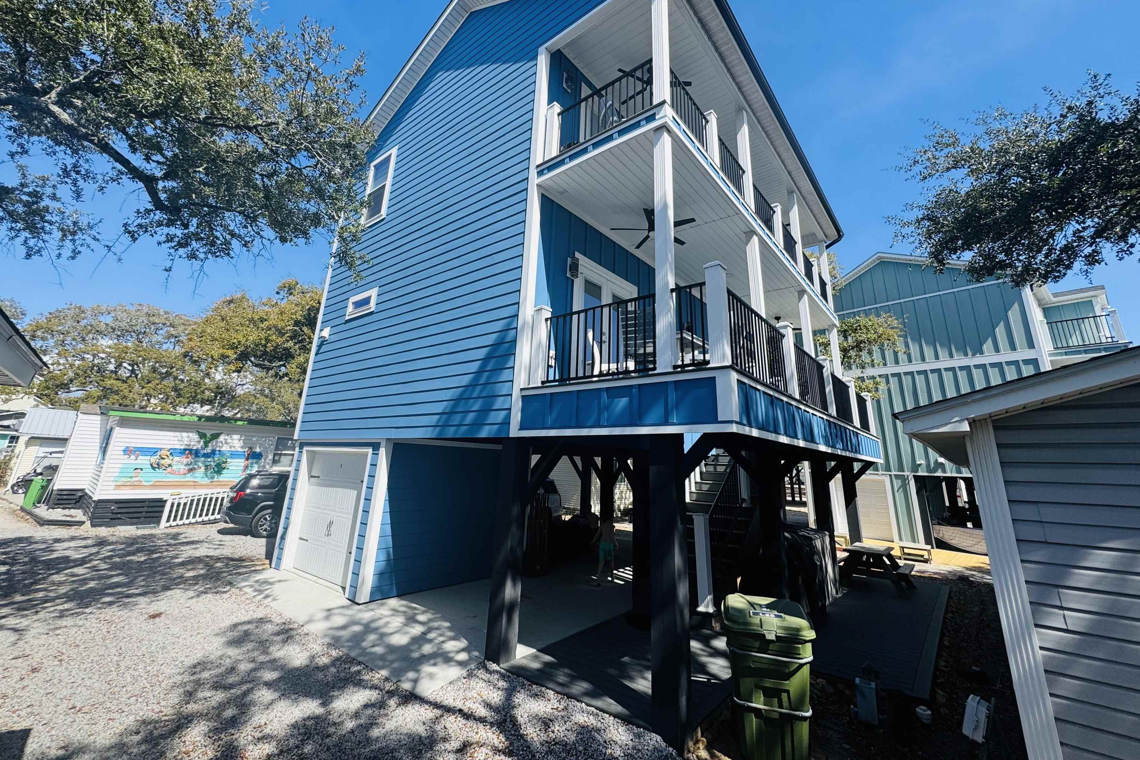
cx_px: 576
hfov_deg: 100.4
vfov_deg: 76.8
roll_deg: -1.6
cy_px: 324
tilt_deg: +17.1
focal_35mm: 15
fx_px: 475
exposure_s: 1/1178
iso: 40
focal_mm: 2.22
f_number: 2.2
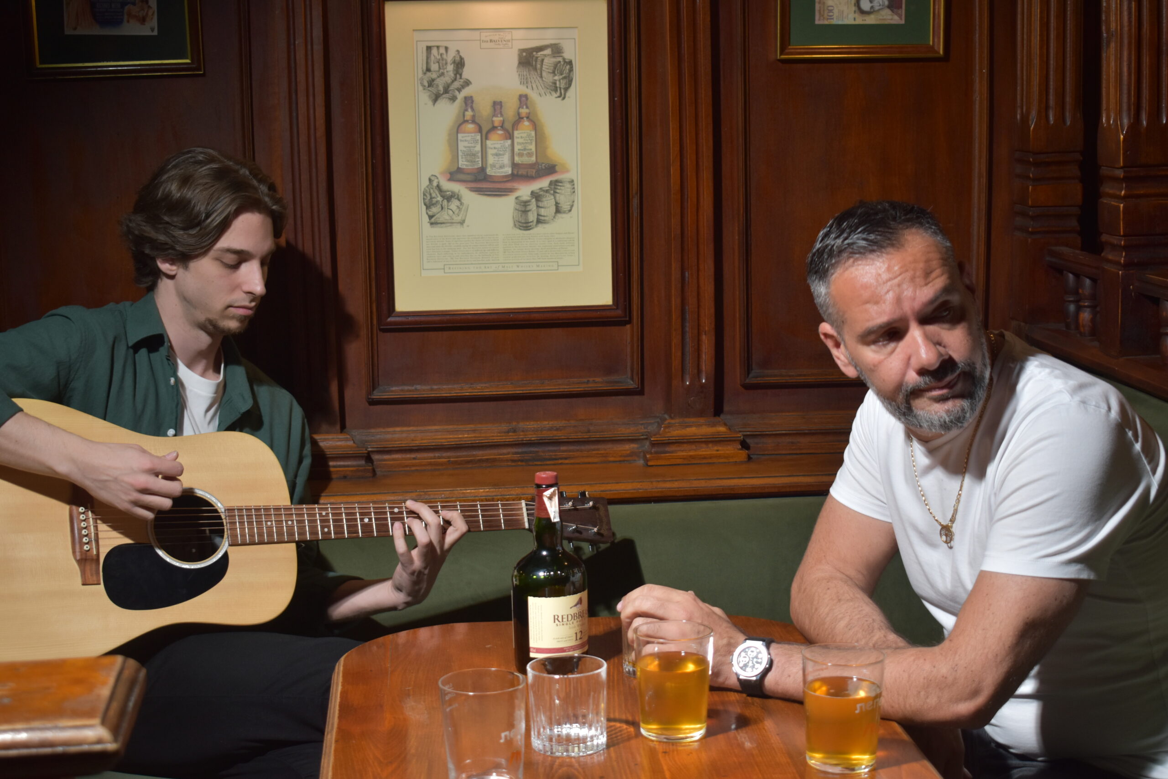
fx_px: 1947
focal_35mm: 60
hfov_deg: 33.4
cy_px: 390
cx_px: 584
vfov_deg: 22.6
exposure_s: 1/200
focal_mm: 40
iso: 400
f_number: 4.8
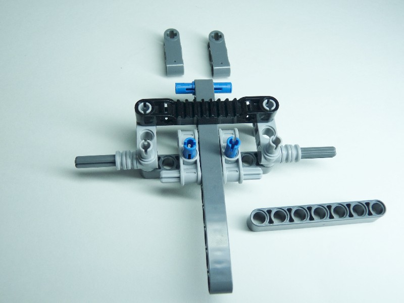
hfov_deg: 52.6
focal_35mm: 35
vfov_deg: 40.7
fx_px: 408
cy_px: 152
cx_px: 202
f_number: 3
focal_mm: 6.2
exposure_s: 1/80
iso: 100
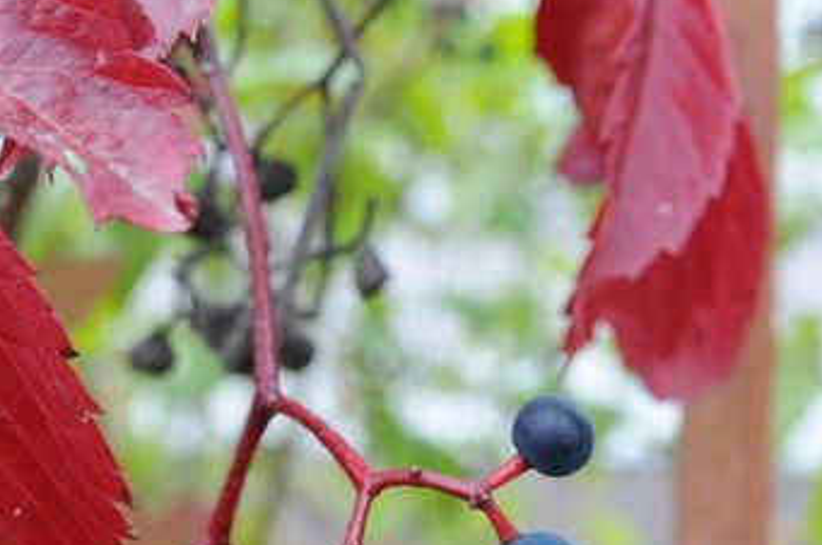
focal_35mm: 95
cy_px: 353
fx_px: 2165
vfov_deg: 14.3
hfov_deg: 20.7
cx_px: -17
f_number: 5.6
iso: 250
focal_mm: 24
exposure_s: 1/125
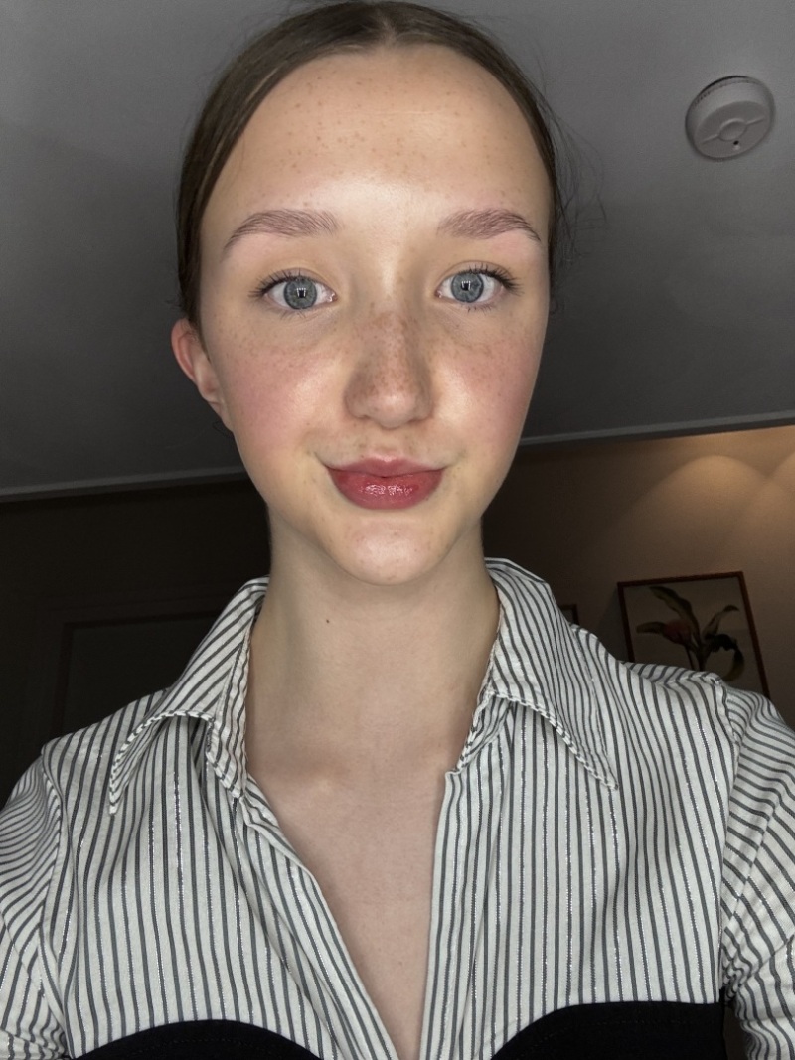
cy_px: 530
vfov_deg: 60.0
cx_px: 398
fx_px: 919
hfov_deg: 46.8
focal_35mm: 30
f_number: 1.9
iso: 80
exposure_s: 1/50
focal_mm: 2.69
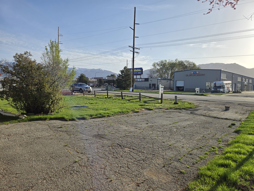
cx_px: 127
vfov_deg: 58.9
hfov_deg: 73.9
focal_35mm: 23
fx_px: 169
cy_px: 96
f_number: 1.8
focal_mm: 5.4
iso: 25
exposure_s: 1/2180
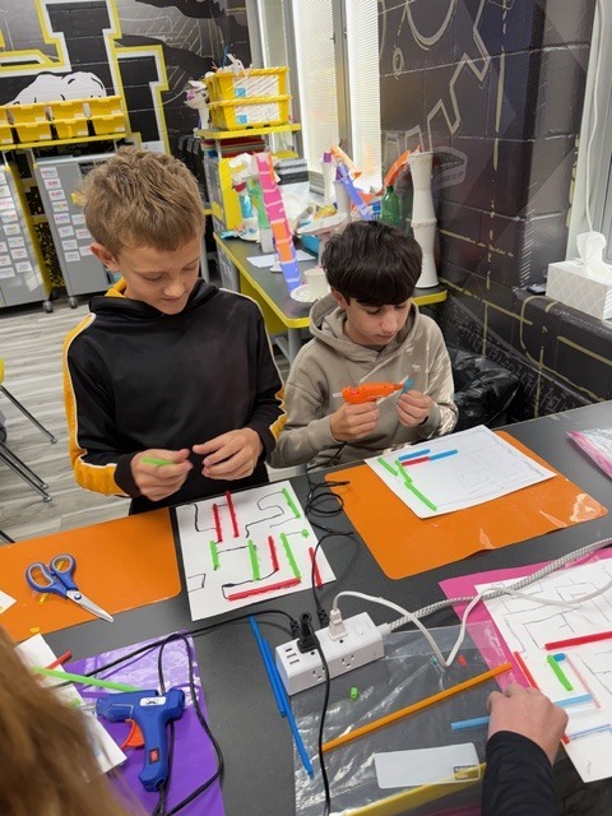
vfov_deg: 71.6
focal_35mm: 24
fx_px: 566
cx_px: 306
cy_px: 408
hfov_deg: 56.8
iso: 160
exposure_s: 1/120
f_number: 1.78
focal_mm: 6.76
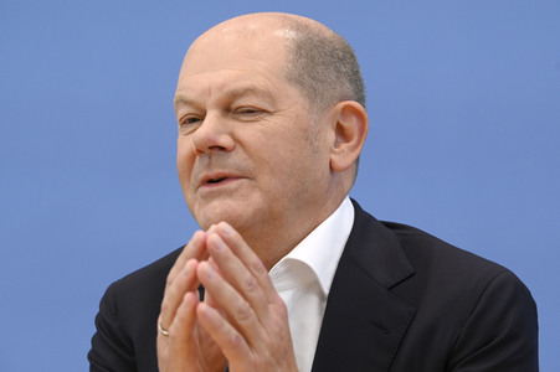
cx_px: 280
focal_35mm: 140
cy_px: 186
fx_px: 2176
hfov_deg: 14.7
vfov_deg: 9.8
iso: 3200
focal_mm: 140
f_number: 5
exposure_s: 1/1000
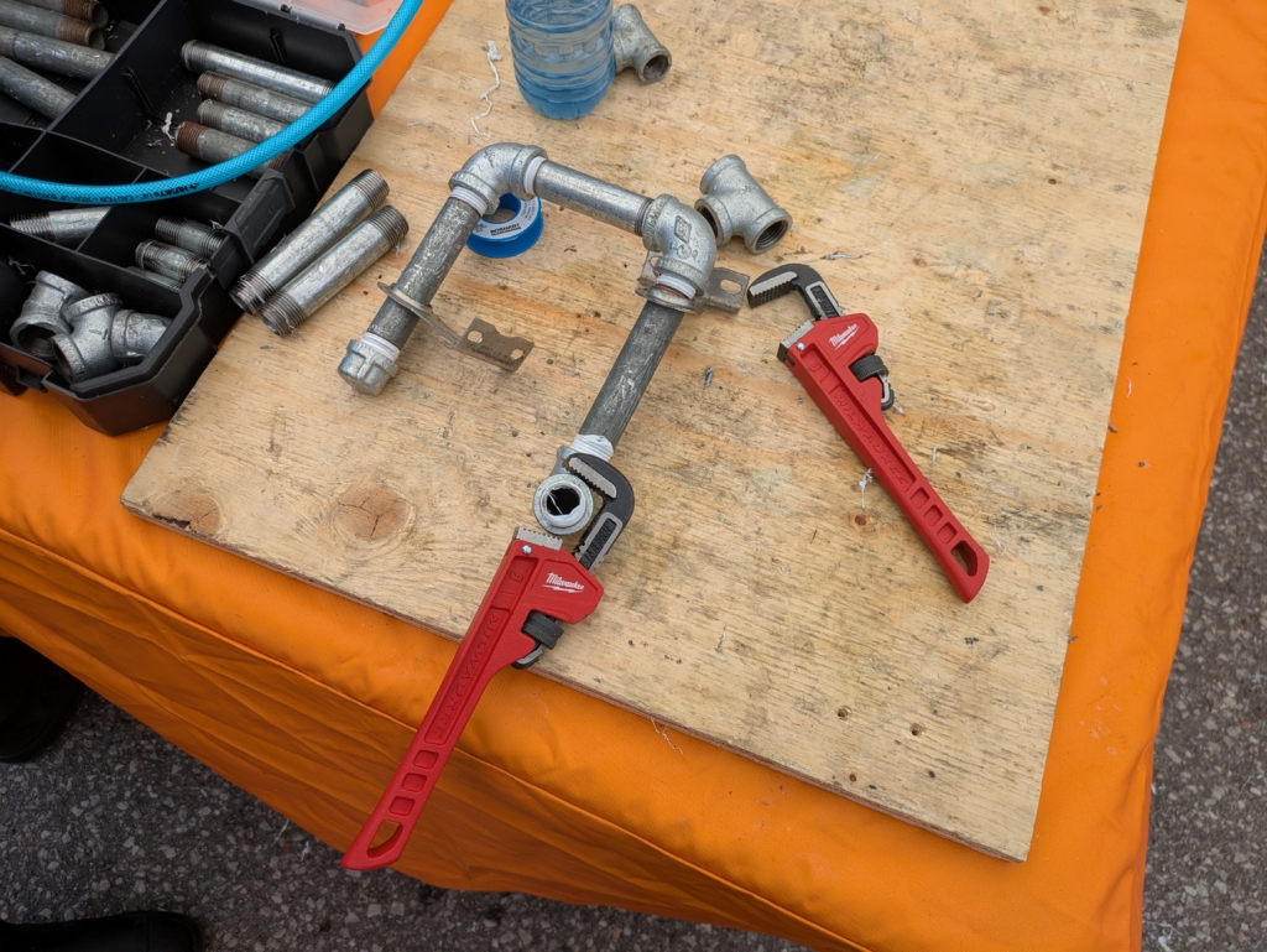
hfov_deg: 69.4
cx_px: 634
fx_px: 915
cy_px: 476
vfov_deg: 54.9
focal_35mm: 25
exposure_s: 1/1225
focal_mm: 5.43
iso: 43
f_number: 1.89
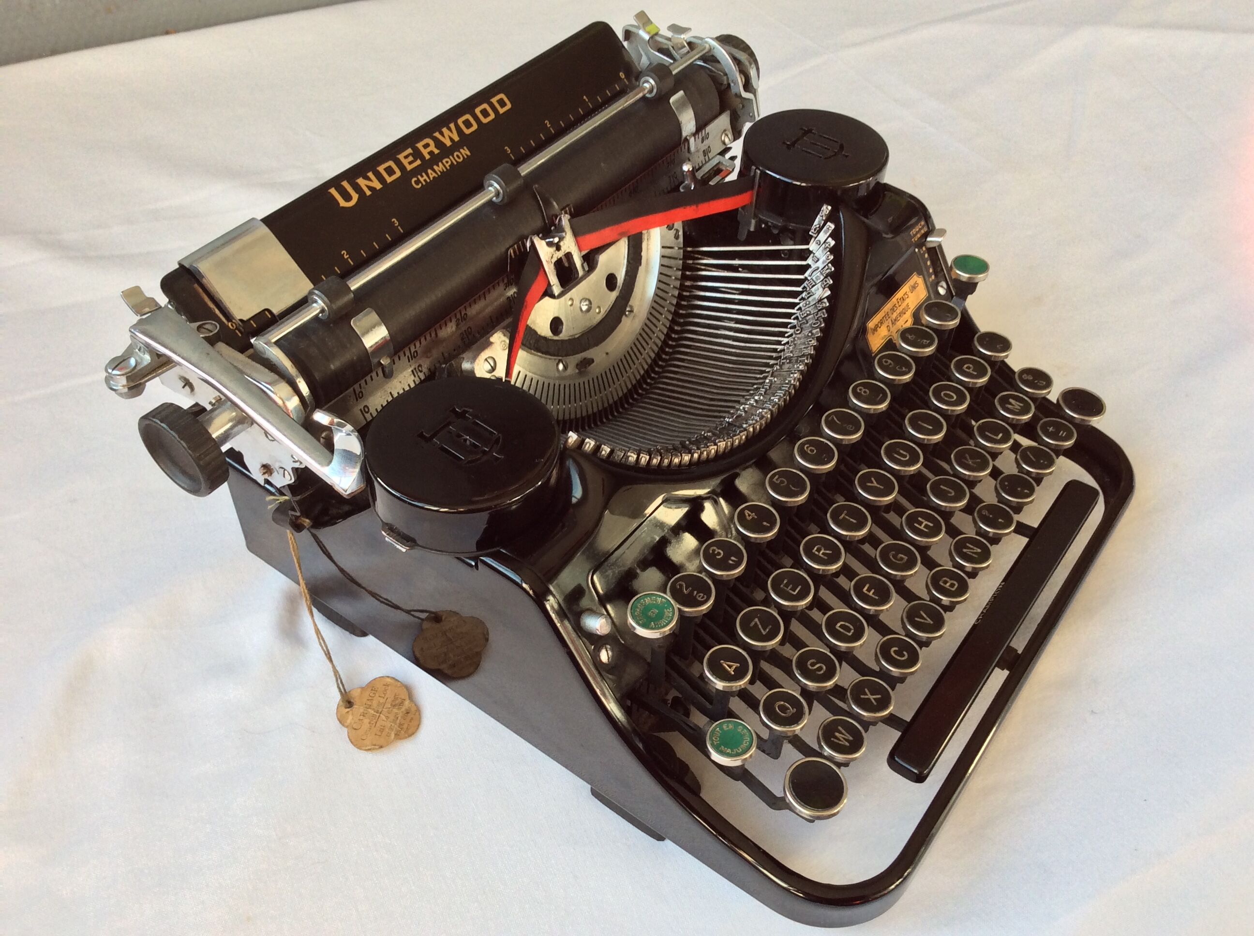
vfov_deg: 44.1
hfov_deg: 56.9
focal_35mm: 32
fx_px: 1158
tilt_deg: -48.3
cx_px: 627
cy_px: 468
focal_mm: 3.3
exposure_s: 1/50
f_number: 2.4
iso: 32
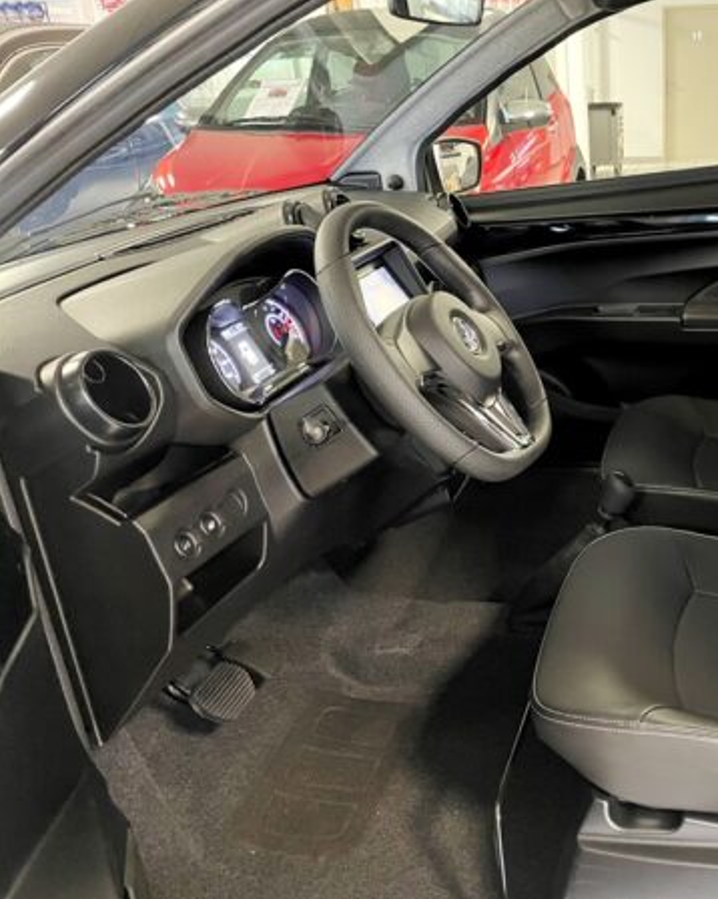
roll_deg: +2.1
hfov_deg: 41.0
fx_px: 904
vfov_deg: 52.9
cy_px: 450
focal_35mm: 34
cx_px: 600
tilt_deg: -21.7
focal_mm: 4.2
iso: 800
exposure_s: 1/25
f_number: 1.6
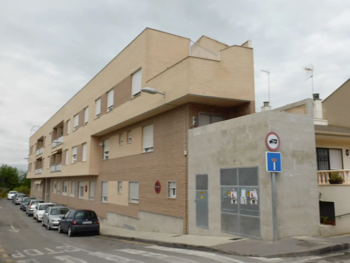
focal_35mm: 31
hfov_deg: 58.4
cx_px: 175
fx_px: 313
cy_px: 132
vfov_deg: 45.4
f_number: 3.6
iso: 100
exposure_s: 1/1300
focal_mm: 5.4
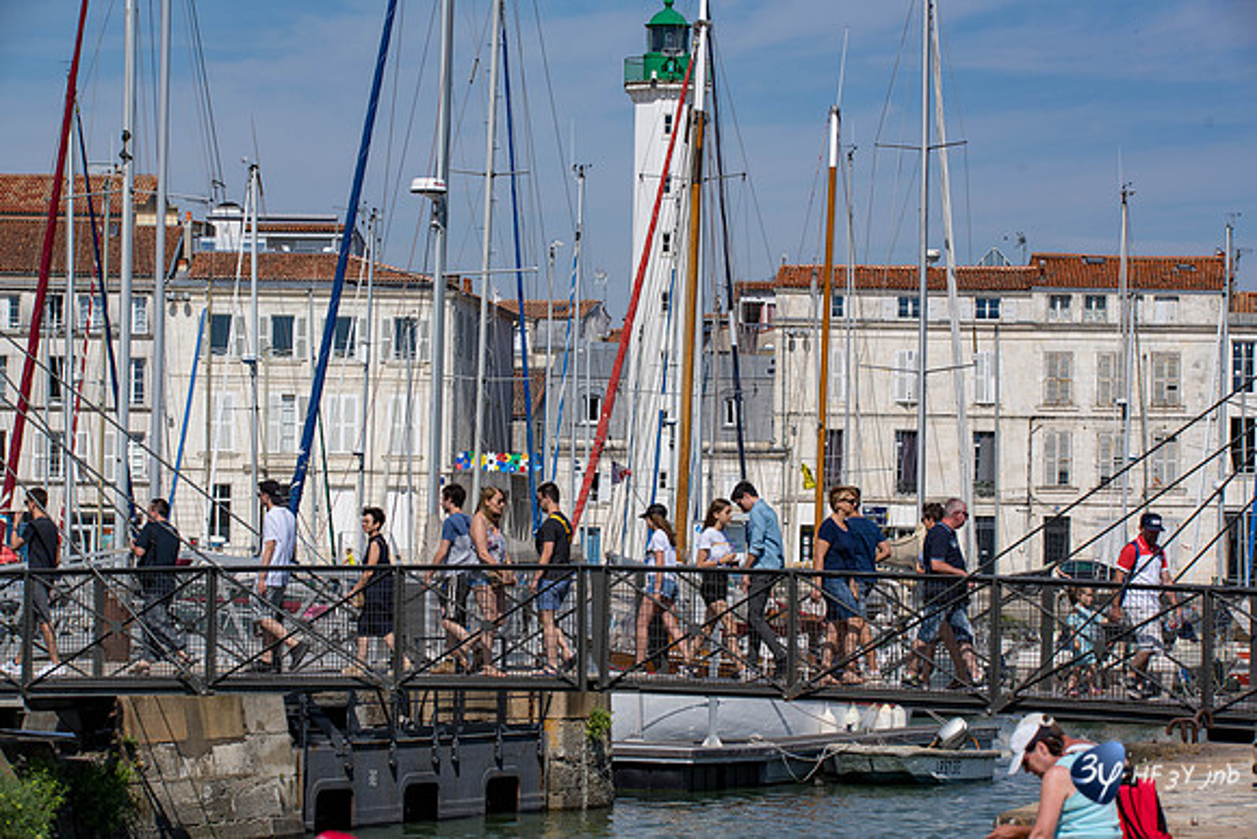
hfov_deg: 13.7
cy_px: 420
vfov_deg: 9.2
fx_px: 5238
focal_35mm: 150
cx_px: 628
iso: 160
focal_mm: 150
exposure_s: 1/800
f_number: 11
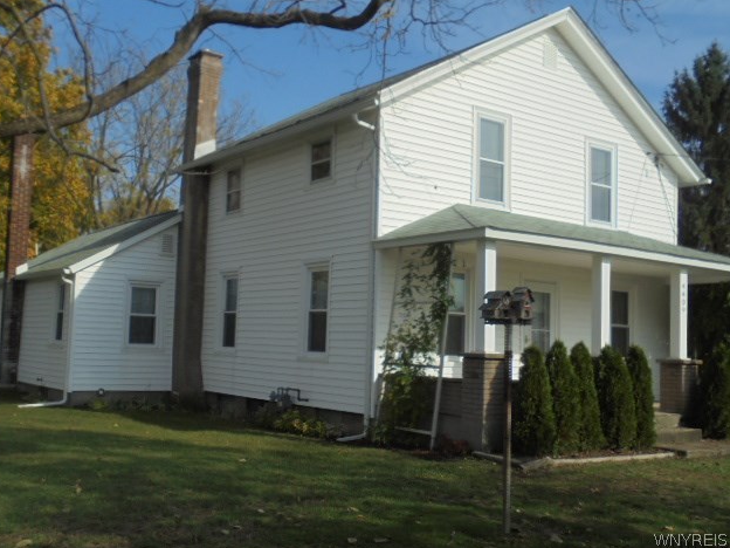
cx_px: 357
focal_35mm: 39
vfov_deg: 36.8
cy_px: 272
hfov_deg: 47.9
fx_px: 822
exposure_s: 1/800
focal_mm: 6.9
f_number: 4.2
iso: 100
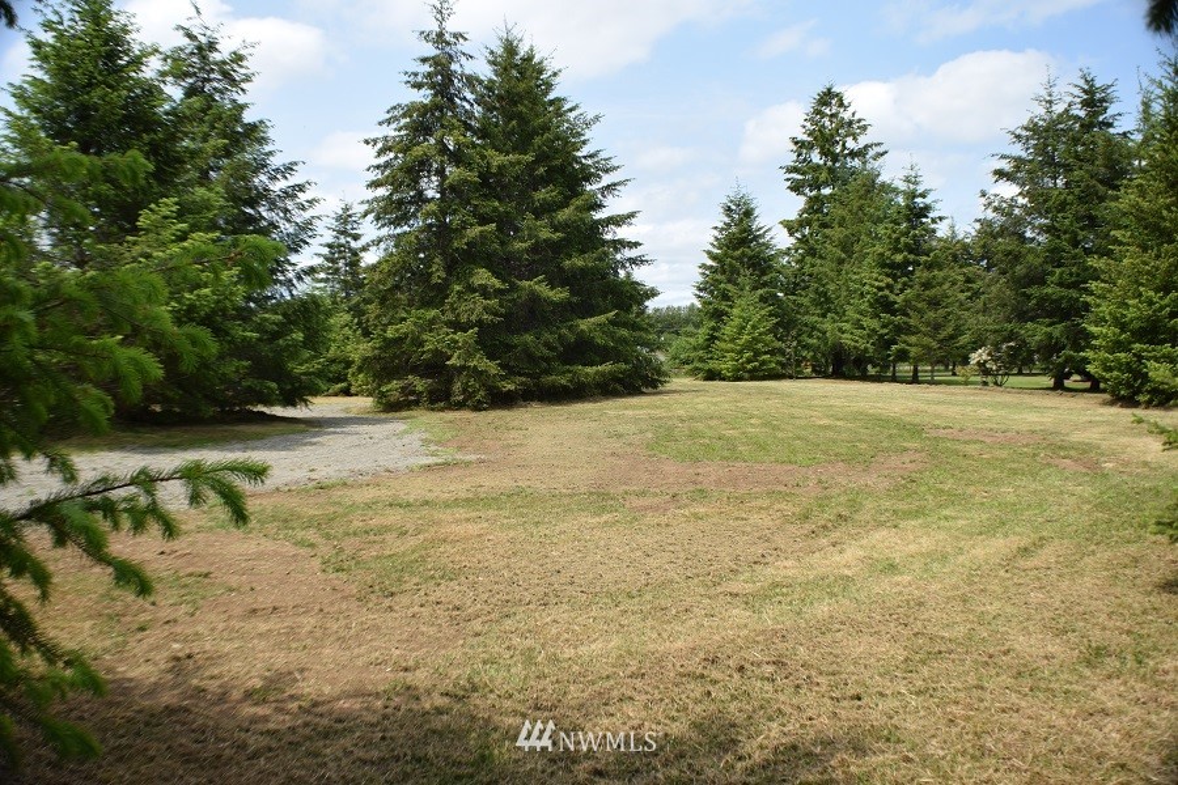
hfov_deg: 55.1
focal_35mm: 34
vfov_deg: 38.4
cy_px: 392
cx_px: 589
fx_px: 1129
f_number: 5.6
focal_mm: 23
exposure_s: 1/1600
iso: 400
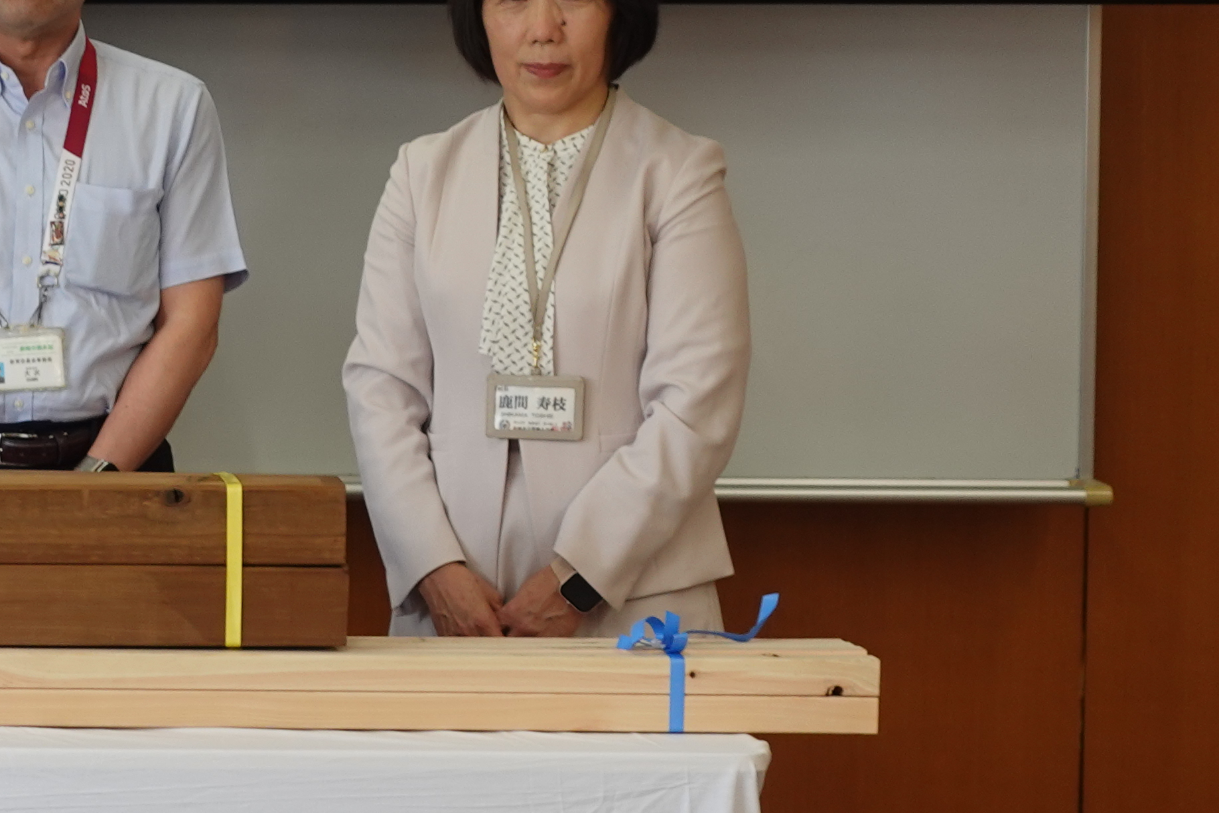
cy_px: 287
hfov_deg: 14.1
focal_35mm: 140
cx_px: -326
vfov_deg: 9.8
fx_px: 4741
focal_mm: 17.79
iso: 125
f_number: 2.8
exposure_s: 1/60
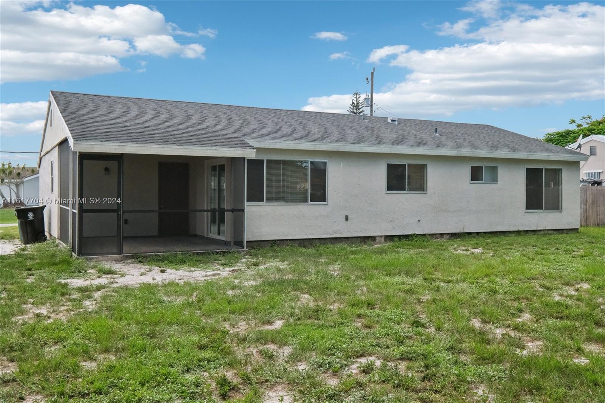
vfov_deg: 42.3
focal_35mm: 31
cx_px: 302
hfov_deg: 60.3
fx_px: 521
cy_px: 202
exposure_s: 1/1900
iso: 1600
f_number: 8
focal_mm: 20.9
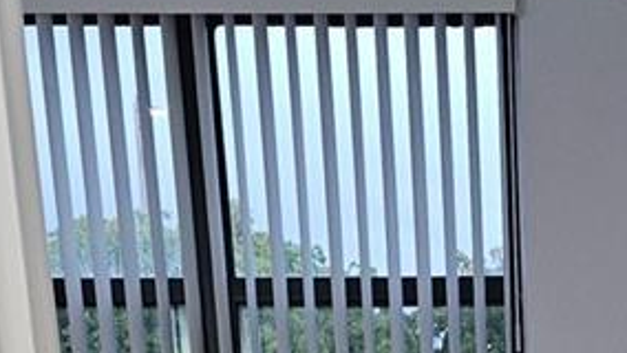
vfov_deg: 8.8
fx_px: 1763
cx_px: 578
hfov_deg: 19.7
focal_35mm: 106
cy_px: 1149
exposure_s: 1/120
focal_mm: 5.4
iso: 125
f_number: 1.8
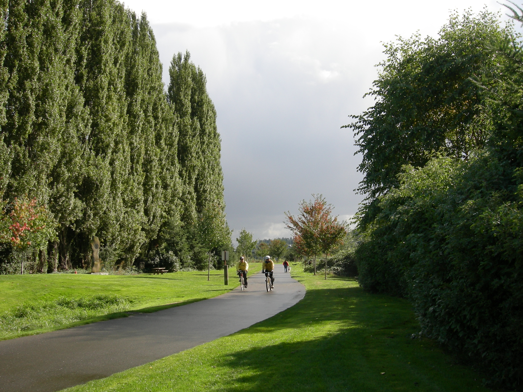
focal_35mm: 36
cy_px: 196
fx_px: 544
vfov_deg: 39.7
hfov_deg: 51.4
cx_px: 262
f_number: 5.4
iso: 64
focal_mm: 7.5
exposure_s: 1/164
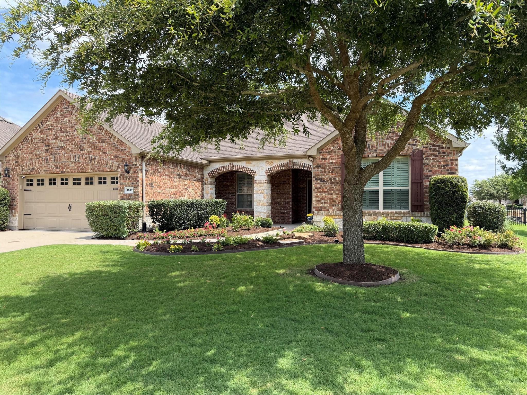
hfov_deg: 71.6
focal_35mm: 24
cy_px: 198
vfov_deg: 56.8
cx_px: 264
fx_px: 365
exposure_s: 1/1727
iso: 100
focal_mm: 6.76
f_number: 1.78
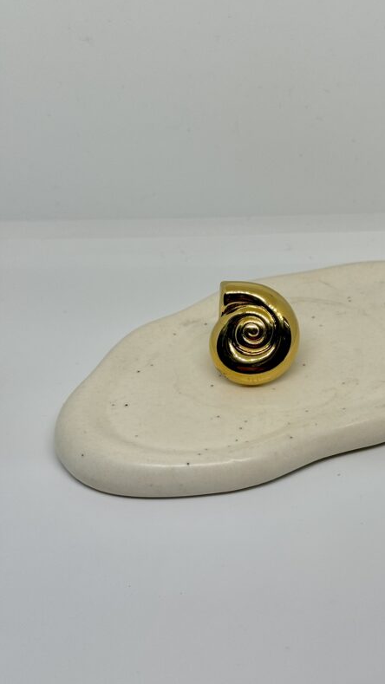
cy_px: 338
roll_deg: +2.5
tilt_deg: -30.6
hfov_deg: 22.5
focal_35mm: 53
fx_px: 962
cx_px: 259
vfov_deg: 39.2
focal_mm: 6.76
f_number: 1.78
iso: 64
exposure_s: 1/394
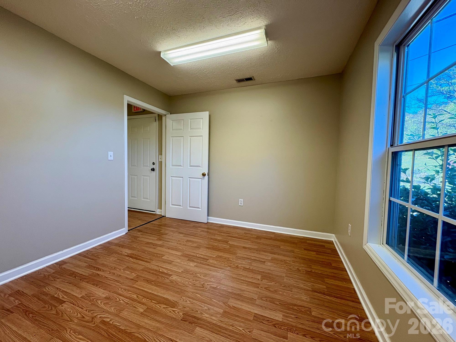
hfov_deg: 102.1
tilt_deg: -2.5
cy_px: 171
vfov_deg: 85.7
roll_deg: -1.1
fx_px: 184
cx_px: 228
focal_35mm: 14
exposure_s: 1/120
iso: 125
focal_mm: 2.22
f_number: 2.2
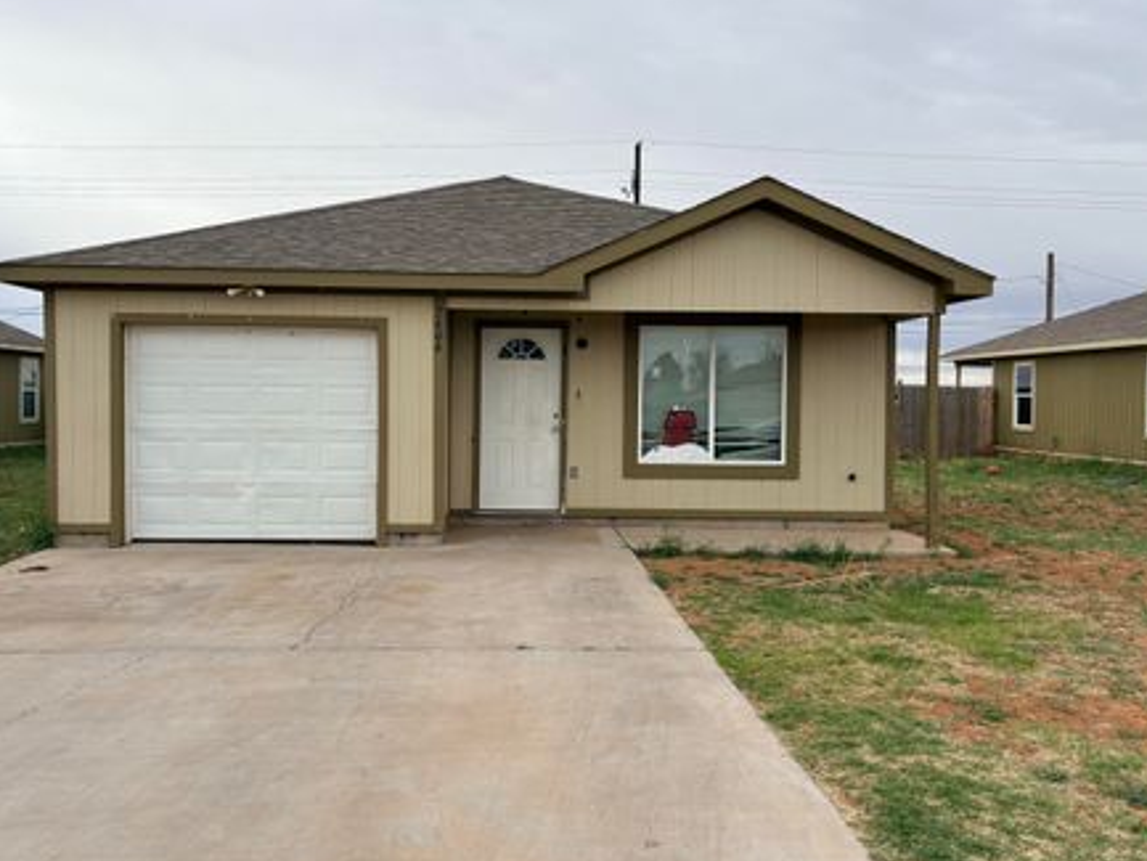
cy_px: 412
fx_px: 994
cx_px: 532
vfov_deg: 46.8
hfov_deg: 59.9
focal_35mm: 30
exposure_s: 1/4065
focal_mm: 5.96
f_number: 1.6
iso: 50
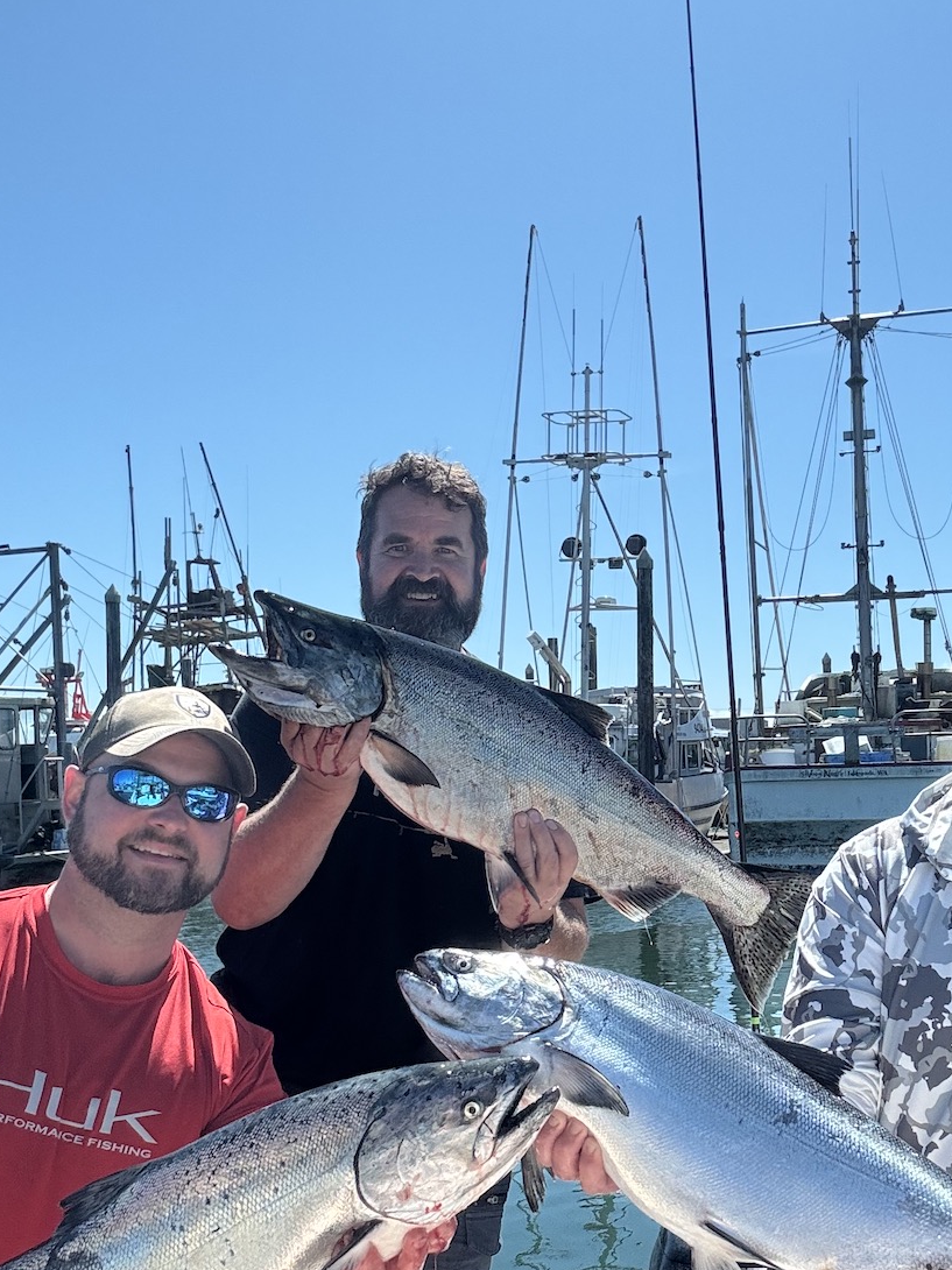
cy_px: 739
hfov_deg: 30.7
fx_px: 1724
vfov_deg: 40.3
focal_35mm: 47
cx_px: 600
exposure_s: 1/1497
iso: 25
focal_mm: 2.69
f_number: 1.9
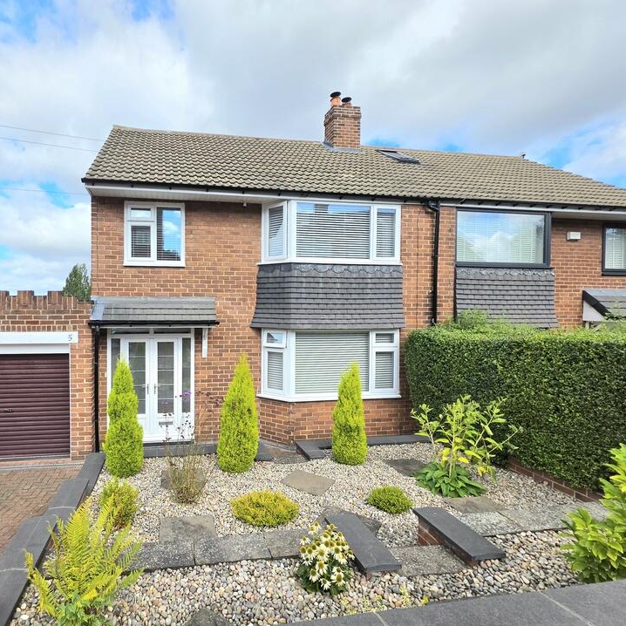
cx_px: 211
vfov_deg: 87.4
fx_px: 327
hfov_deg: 84.5
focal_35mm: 16
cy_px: 323
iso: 32
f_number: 1.9
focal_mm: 2.2
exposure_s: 1/1667
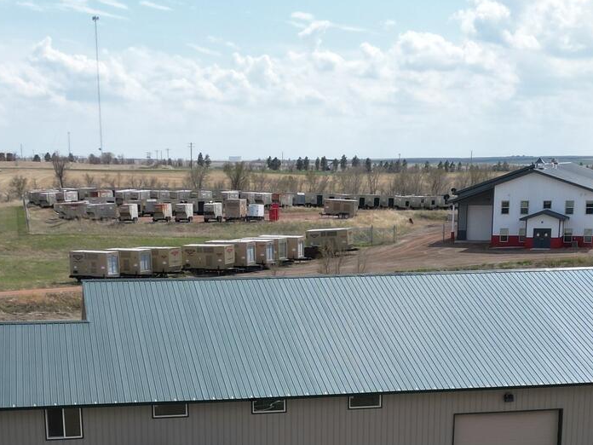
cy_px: 454
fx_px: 1182
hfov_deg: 28.2
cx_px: 285
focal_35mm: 69
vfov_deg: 20.6
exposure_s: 1/3200
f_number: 1.7
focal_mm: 6.72
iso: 100
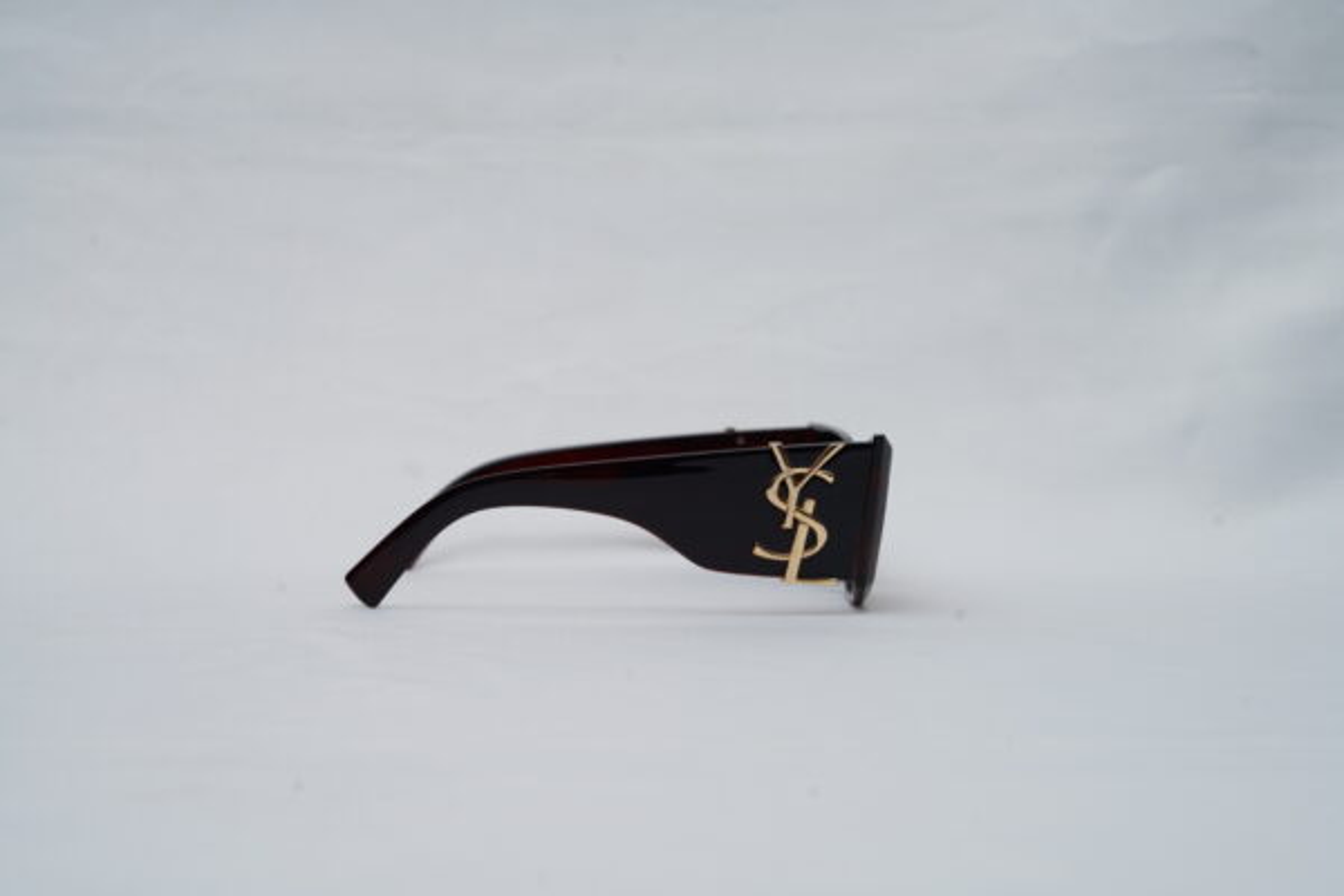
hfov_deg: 39.6
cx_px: 672
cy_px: 448
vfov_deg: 27.0
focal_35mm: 50
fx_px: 1867
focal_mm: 50
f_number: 9
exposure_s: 1/160
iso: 100
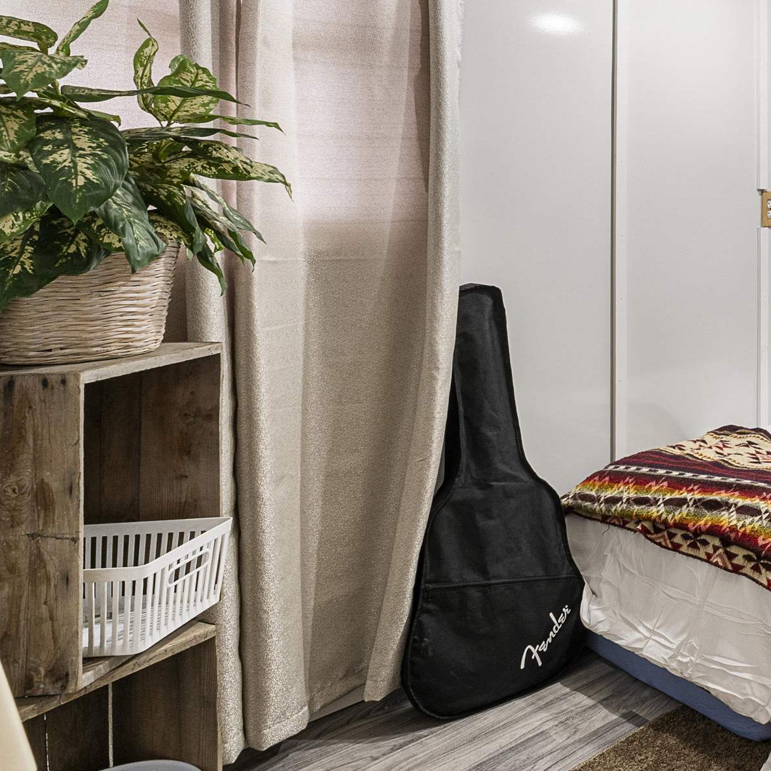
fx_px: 832
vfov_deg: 48.0
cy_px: 197
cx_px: 952
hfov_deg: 36.6
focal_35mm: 33
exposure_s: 1/3
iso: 320
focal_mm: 10
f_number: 9.5
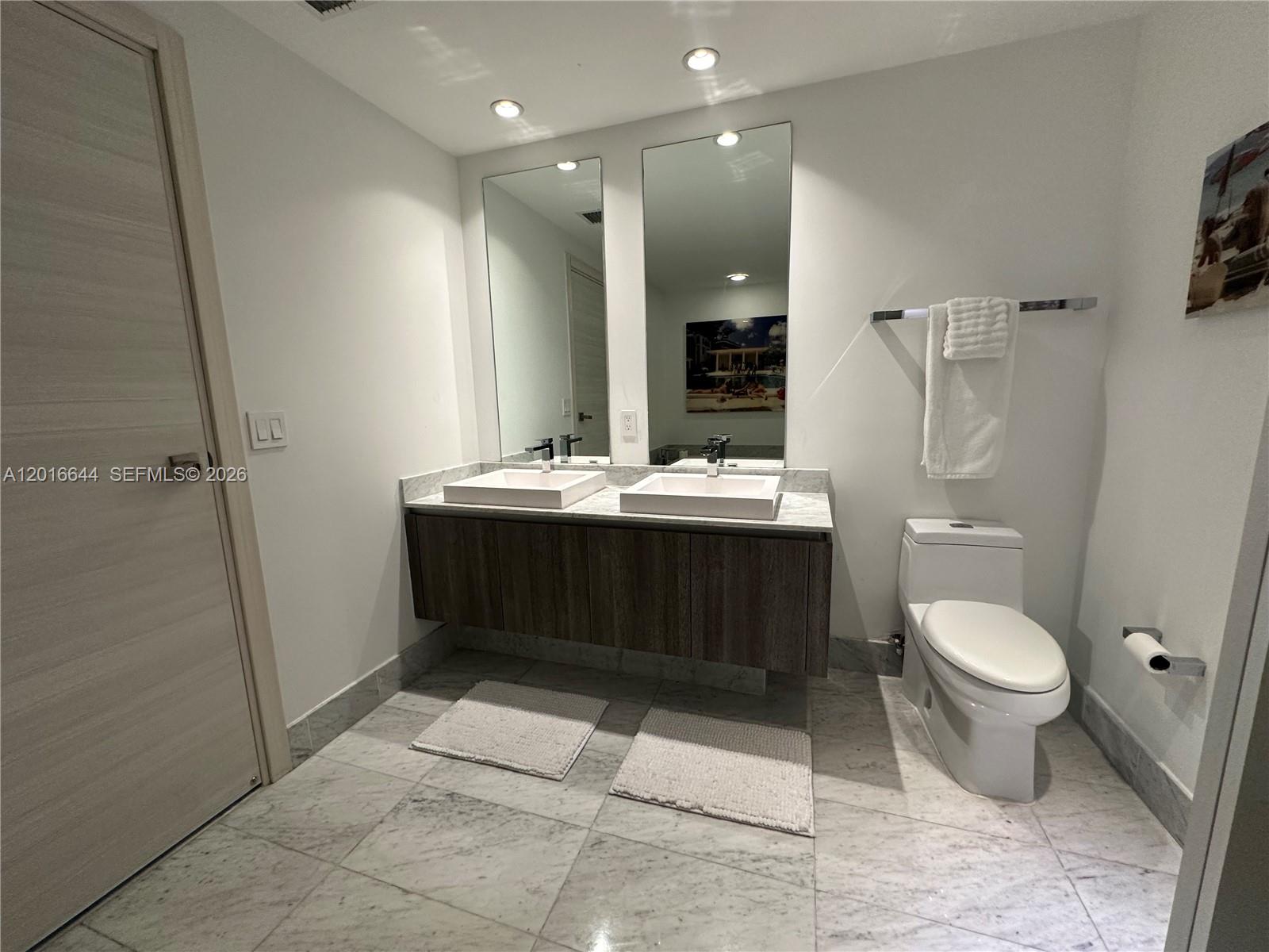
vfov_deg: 85.7
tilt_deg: -8.9
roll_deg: +1.6
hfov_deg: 102.1
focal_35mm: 14
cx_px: 634
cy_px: 476
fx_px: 513
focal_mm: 2.22
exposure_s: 1/120
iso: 200
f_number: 2.2
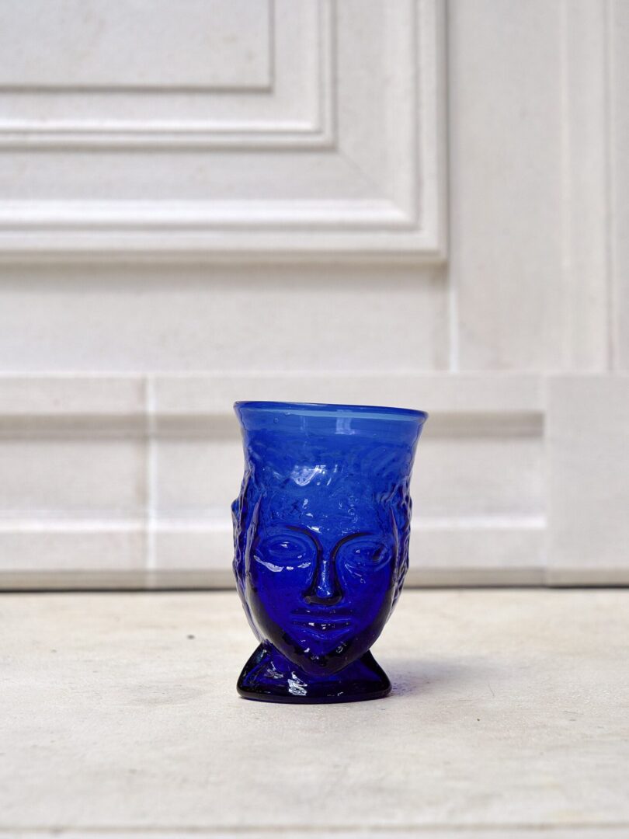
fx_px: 2035
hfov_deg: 17.6
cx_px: 314
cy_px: 420
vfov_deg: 23.3
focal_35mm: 84
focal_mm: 42
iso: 200
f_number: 5
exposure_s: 1/320
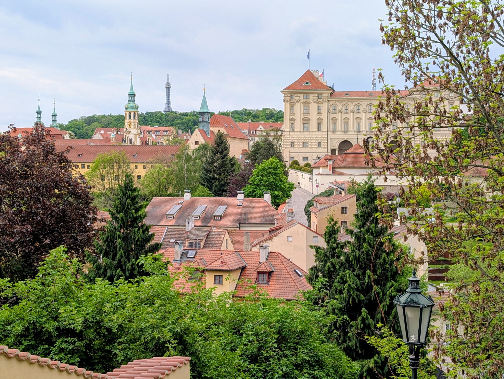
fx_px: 714
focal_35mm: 49
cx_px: 252
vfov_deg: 29.8
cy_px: 190
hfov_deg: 38.9
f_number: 1.68
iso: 21
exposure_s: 1/125
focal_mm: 6.9
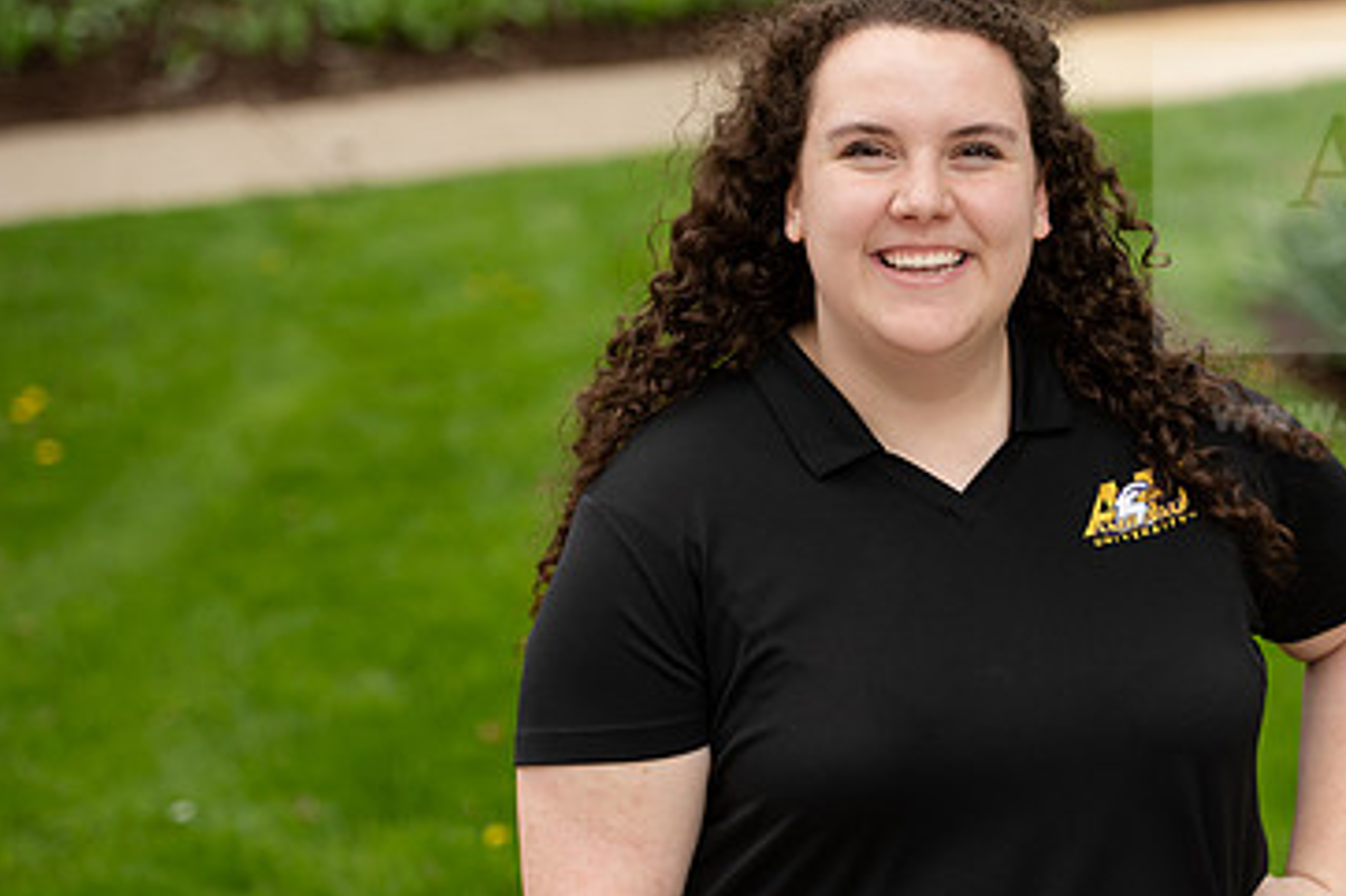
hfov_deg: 16.3
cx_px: 1041
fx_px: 4671
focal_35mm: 125
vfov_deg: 11.0
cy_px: 493
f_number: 3.5
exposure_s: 1/200
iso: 160
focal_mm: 78
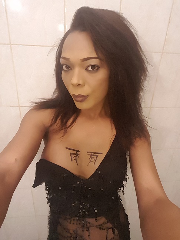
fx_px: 146
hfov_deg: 63.4
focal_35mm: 21
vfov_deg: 79.0
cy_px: 120
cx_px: 90
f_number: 1.7
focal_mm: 2.1
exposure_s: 1/17
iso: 400
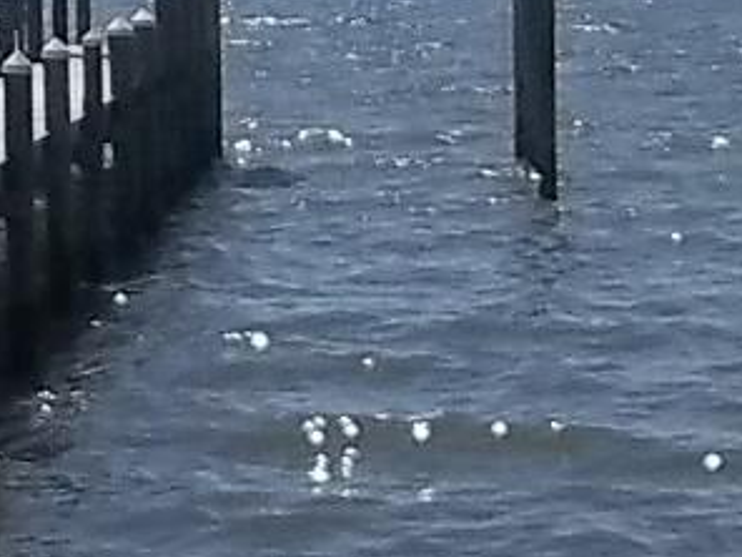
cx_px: -371
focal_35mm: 187
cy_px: -191
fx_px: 4008
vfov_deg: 7.8
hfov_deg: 10.2
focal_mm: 4.9
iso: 80
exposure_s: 1/500
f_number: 8.9
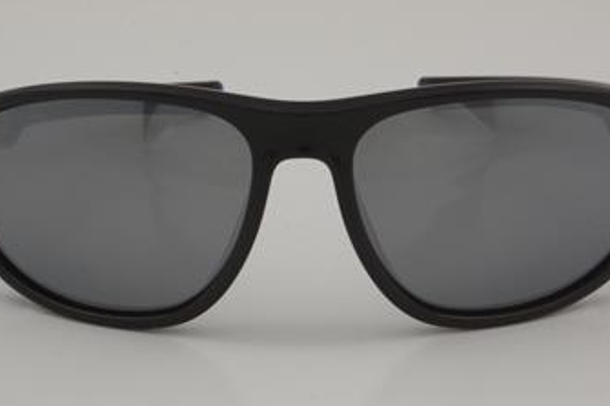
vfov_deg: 13.9
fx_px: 1670
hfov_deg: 20.7
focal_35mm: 99
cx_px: 310
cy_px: 209
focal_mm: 55
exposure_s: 1/3
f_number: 36
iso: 100
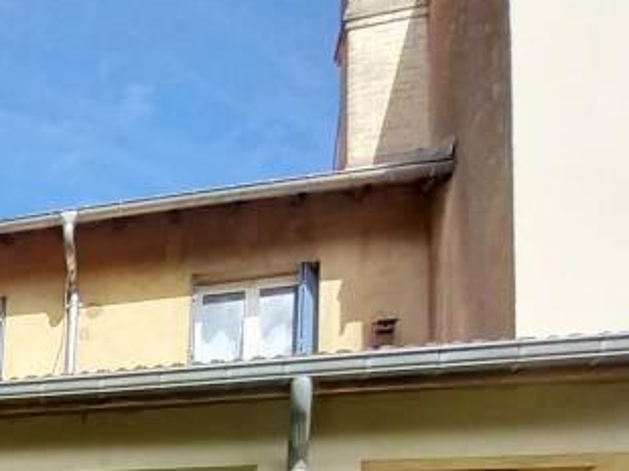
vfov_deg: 26.4
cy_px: 668
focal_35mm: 43
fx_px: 781
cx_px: -132
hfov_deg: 34.7
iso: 50
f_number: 2.2
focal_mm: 1.13
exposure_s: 1/623
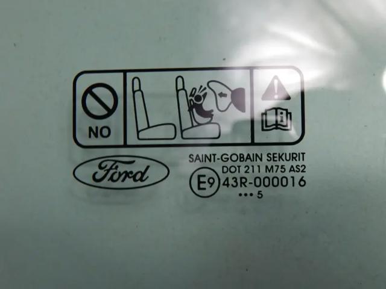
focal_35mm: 69
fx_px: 769
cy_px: 144
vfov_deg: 21.3
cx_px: 193
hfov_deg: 28.2
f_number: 4.1
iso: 125
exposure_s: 1/30
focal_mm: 12.3
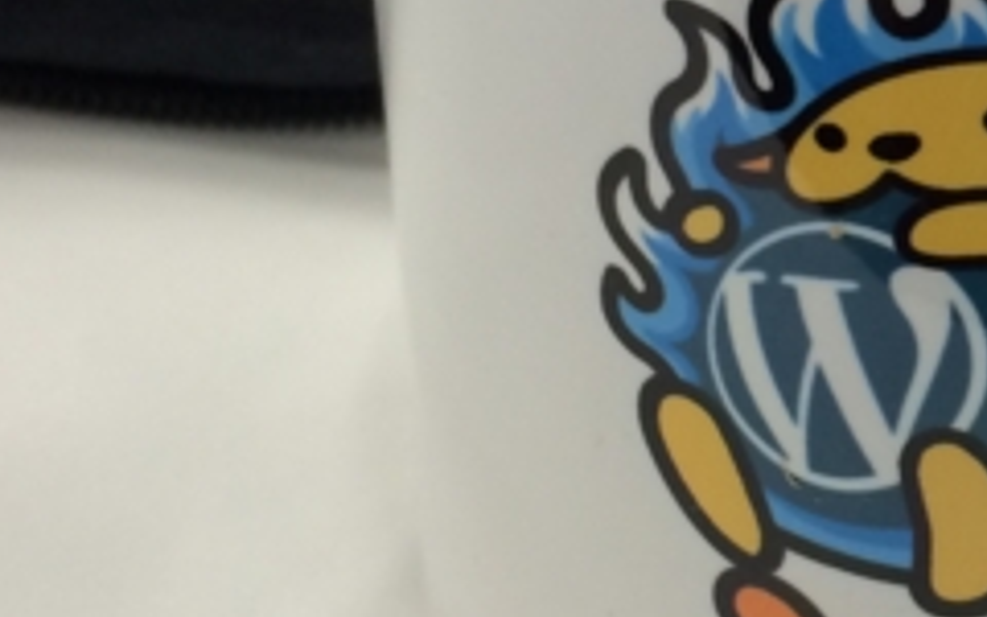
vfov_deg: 12.3
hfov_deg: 18.8
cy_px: 86
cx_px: 1119
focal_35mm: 106
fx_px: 2851
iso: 64
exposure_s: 1/30
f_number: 2.2
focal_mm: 4.12
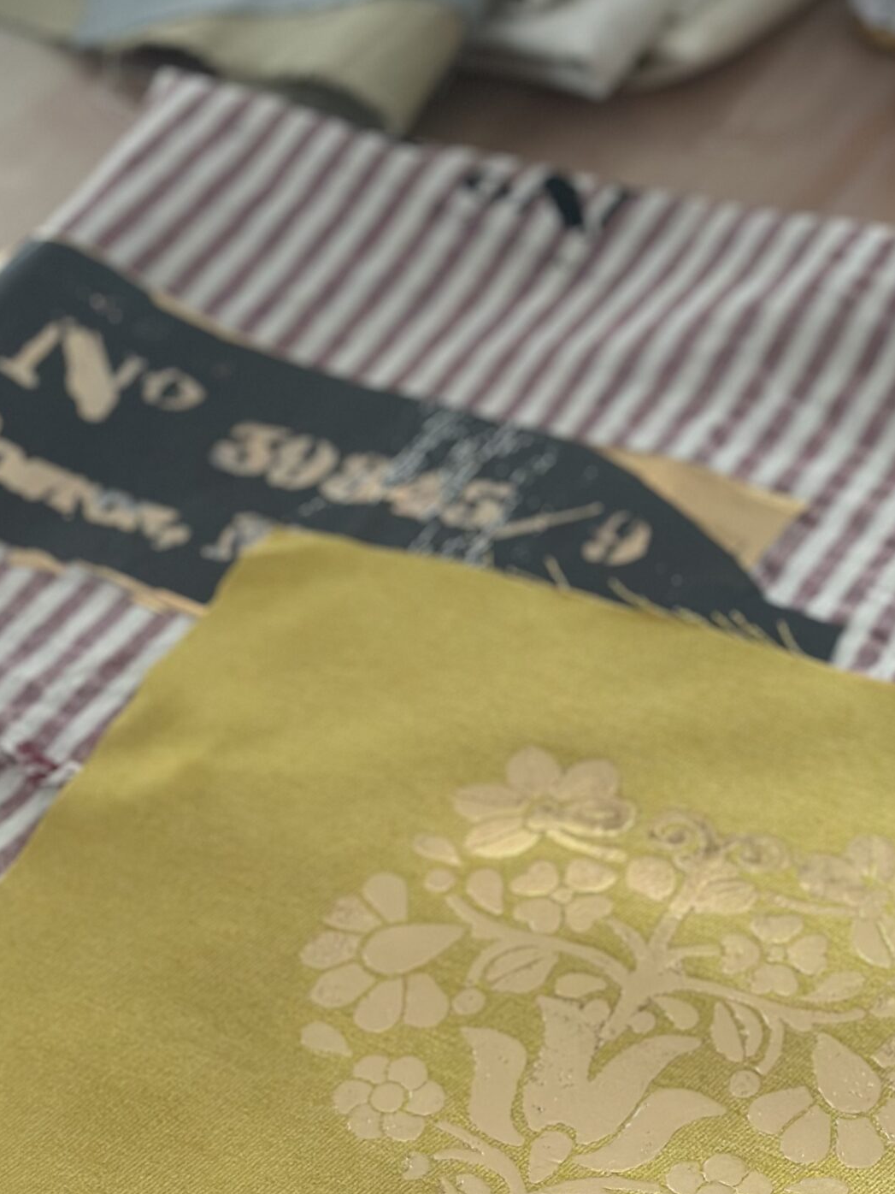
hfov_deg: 16.7
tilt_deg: -42.9
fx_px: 3034
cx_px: 709
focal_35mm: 88
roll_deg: +1.6
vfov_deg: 22.2
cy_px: 654
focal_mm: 6.86
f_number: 1.78
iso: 400
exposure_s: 1/40
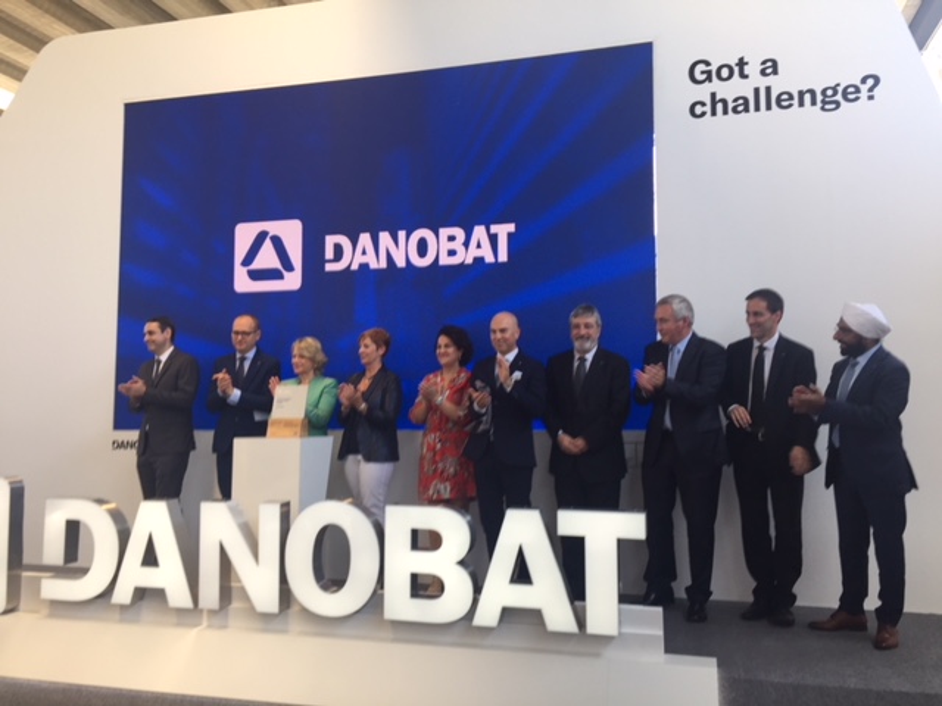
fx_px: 789
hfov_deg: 61.7
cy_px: 353
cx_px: 471
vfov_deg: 48.2
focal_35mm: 29
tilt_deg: +3.2
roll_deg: -0.1
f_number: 2.2
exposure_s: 1/50
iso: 32
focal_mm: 4.15
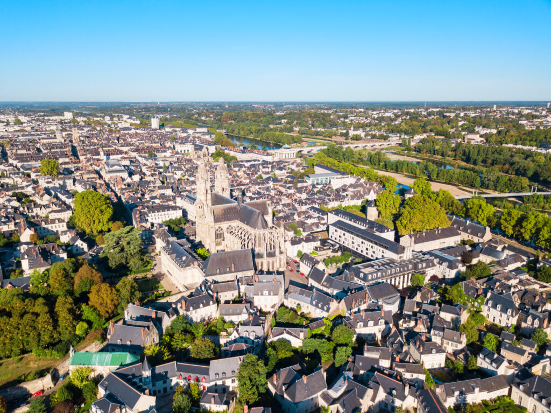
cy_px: 206
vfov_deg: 53.0
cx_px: 276
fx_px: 414
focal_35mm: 26
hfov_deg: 67.3
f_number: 2.2
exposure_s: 1/1500
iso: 100
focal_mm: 4.7
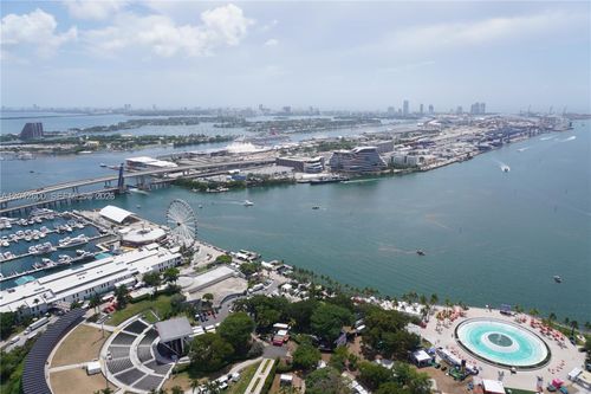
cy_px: 197
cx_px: 296
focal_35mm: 24
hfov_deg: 73.8
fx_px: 394
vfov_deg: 53.1
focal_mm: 16
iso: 100
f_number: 5
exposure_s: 1/1000
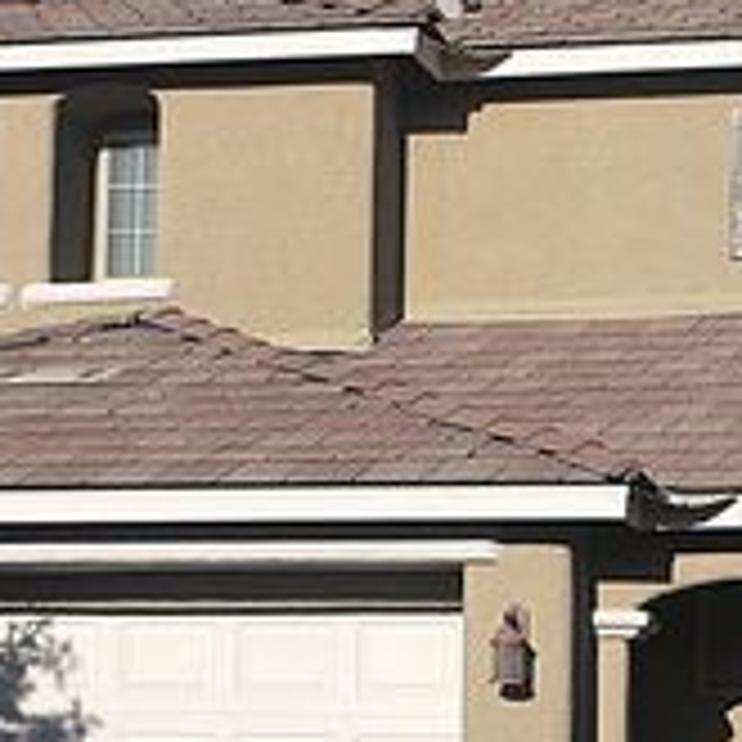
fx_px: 2813
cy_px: 596
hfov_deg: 15.0
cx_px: 369
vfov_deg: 14.9
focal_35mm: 116
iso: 100
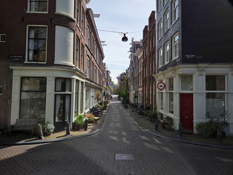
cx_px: 116
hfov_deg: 73.9
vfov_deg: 58.9
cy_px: 88
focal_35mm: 23
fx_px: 155
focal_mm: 5.4
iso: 80
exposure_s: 1/6034
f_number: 1.8
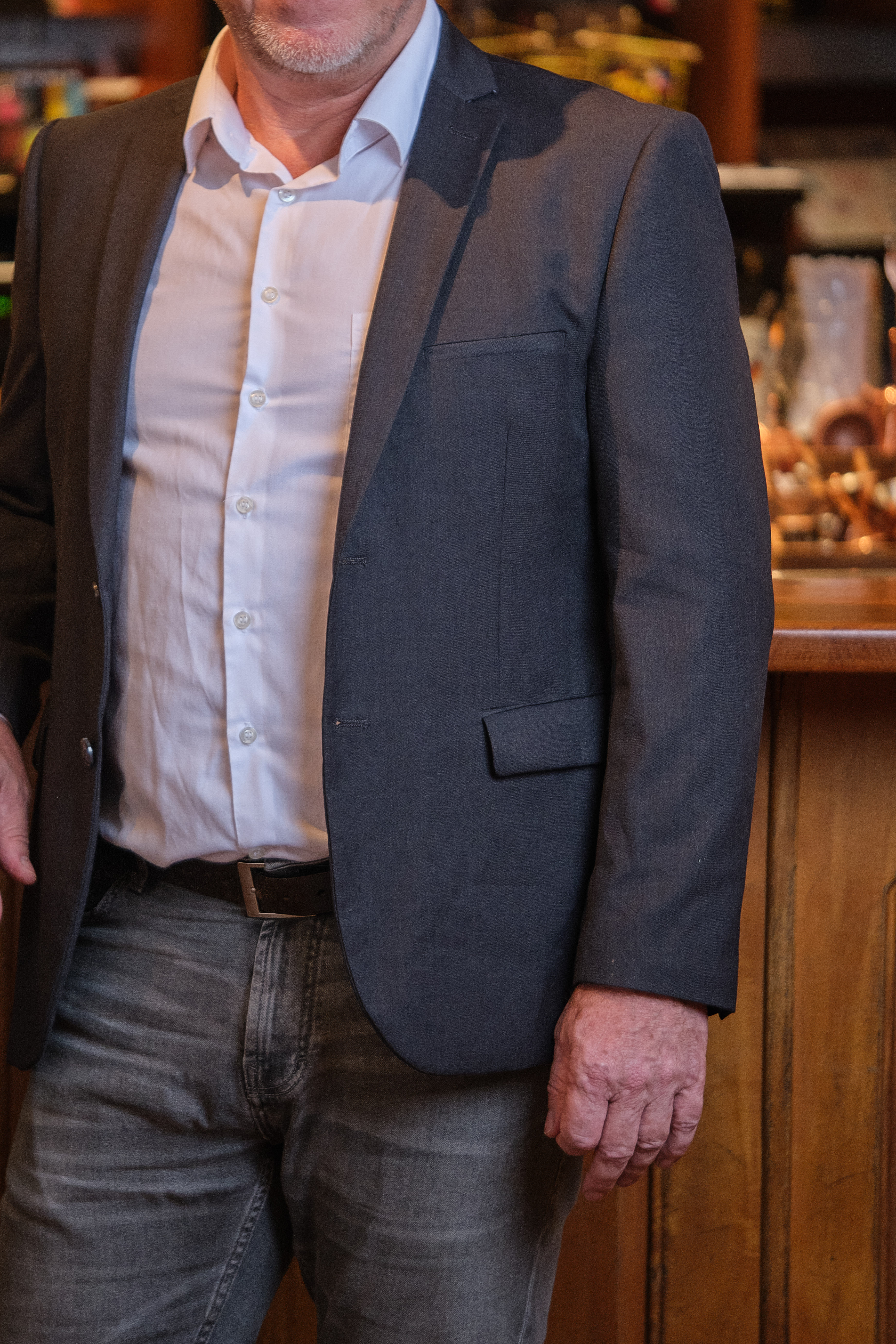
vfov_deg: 11.5
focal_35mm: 178
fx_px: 6645
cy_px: 488
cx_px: 297
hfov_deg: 7.7
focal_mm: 80
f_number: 2.8
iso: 500
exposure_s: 1/25
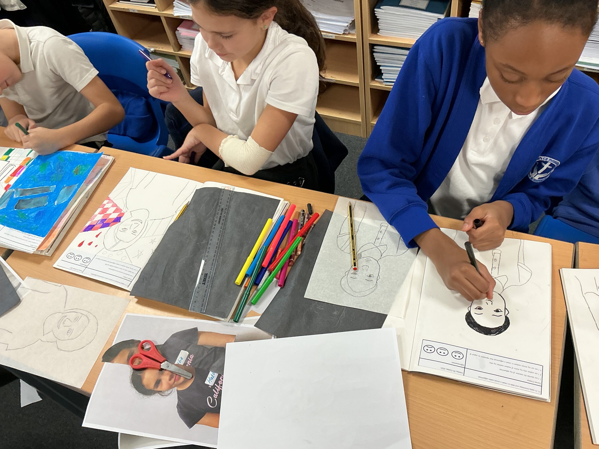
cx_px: 300
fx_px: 502
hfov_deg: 61.7
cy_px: 224
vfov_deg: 48.2
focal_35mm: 29
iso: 80
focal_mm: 3
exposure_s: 1/60
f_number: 1.8
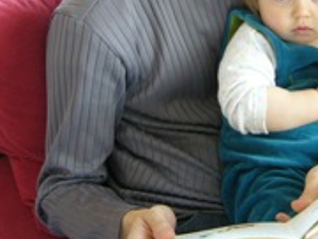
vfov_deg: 20.7
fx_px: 643
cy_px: 34
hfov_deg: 27.4
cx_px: 238
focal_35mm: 70
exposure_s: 1/13
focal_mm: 5.8
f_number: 2.8
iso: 200
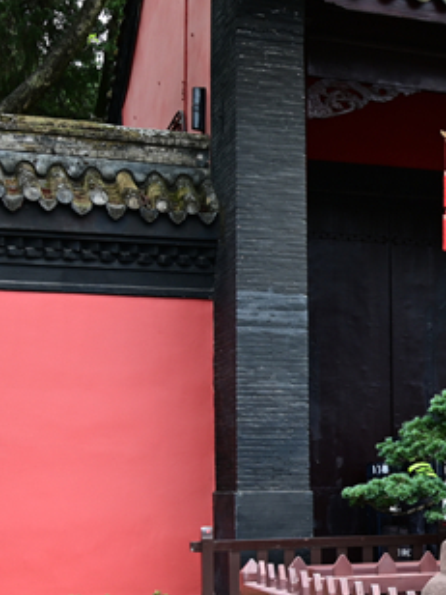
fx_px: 1546
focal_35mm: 90
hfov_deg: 14.6
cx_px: 778
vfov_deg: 21.5
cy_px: 487
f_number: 8
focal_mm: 24
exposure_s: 1/15
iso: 100
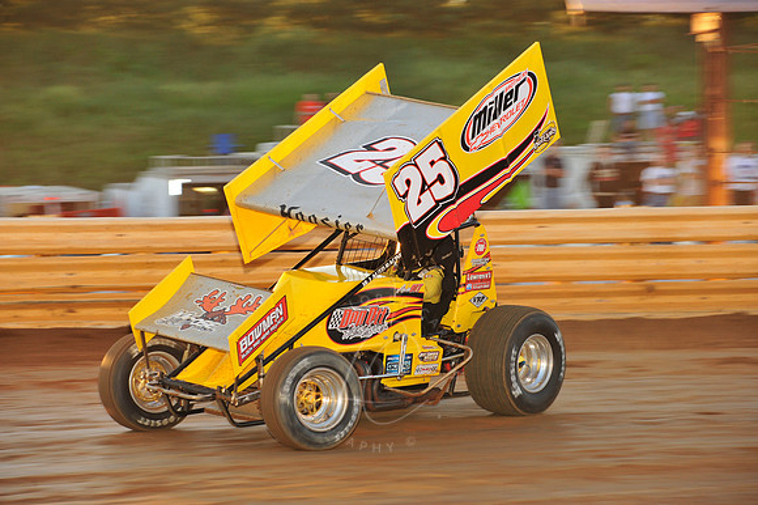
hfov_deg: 13.3
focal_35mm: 155
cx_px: 379
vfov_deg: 8.8
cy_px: 252
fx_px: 3262
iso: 800
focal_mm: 155
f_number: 7.1
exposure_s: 1/320
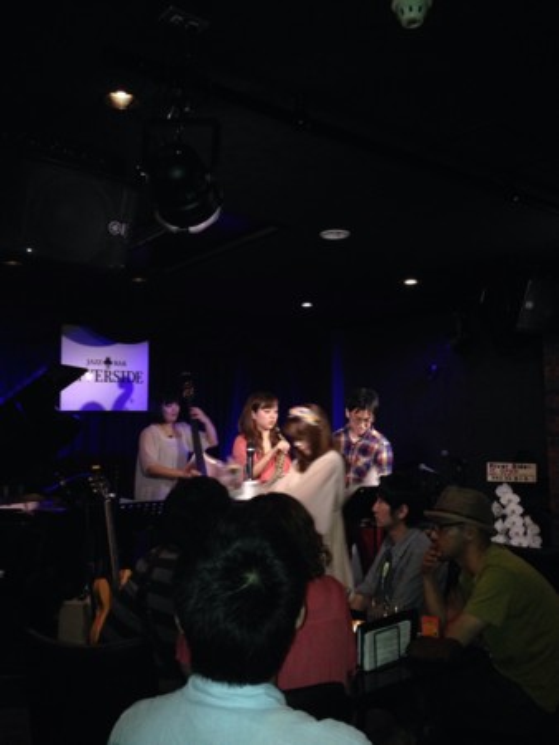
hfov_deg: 43.0
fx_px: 710
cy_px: 372
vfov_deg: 55.3
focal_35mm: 33
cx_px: 280
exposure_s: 1/16
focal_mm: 4.12
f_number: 2.4
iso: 250
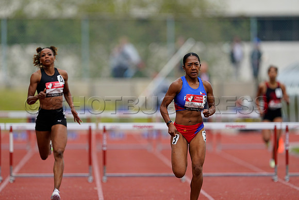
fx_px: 4984
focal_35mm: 600
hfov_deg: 3.4
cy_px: 100
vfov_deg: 2.3
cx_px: 150
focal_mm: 600
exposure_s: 1/640
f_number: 5
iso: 400
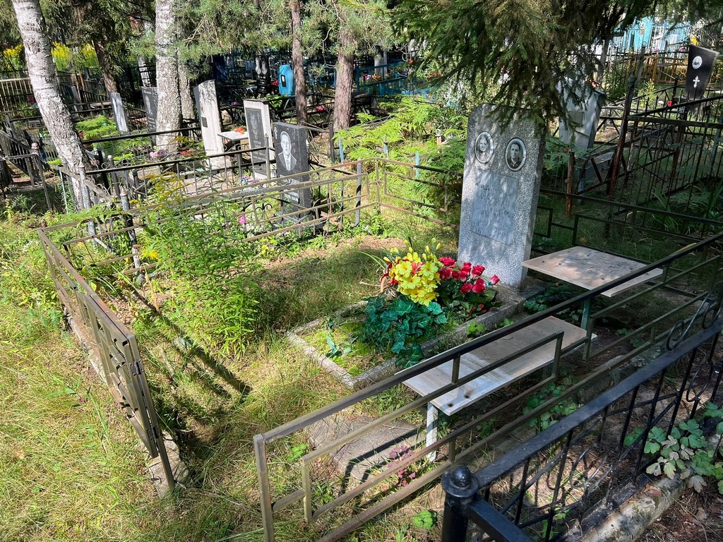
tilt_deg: -27.2
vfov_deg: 53.1
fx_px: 543
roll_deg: +1.7
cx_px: 362
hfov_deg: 67.3
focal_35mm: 26
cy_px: 271
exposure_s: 1/991
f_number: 1.5
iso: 50
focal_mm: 5.7
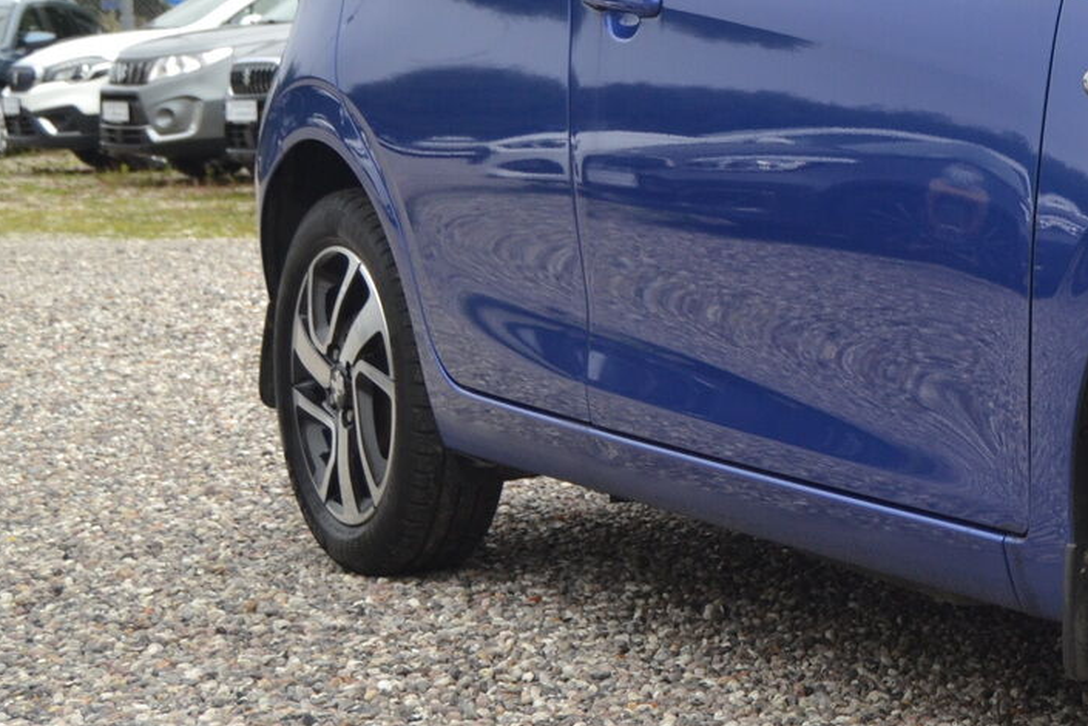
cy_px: 210
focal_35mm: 98
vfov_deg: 13.9
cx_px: 1448
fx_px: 2962
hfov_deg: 19.1
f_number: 5.6
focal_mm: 24
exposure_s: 1/125
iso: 250
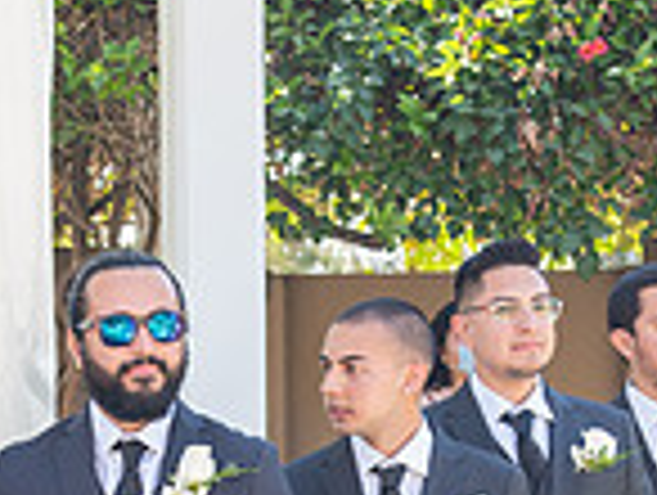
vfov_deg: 8.7
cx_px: 256
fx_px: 3194
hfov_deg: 11.7
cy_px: 623
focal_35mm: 168
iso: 100
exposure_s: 1/80
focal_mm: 44
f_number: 5
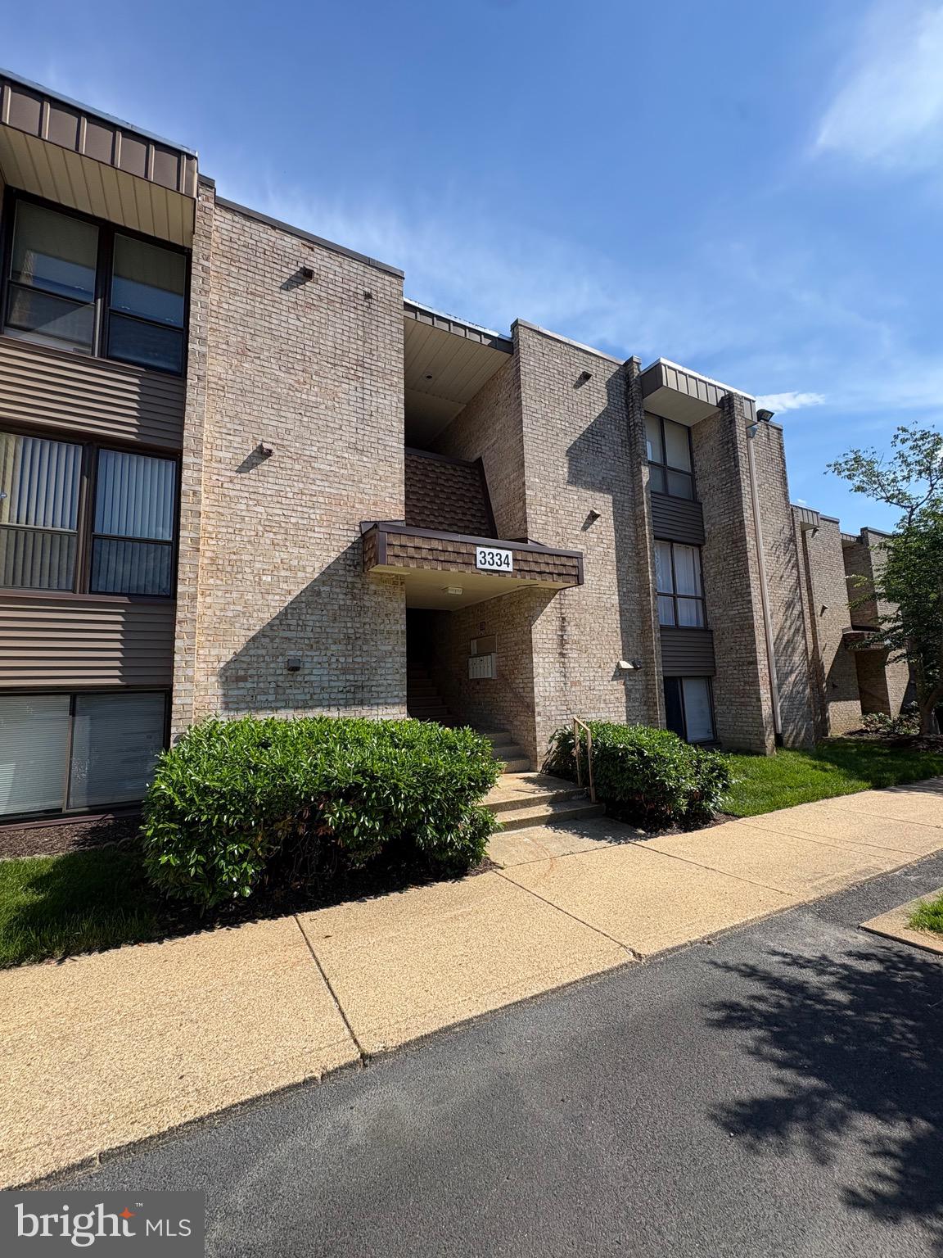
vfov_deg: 102.1
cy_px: 629
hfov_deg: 85.7
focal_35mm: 14
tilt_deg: +8.8
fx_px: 509
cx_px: 472
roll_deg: +1.6
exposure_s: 1/1006
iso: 40
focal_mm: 2.22
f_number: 2.2
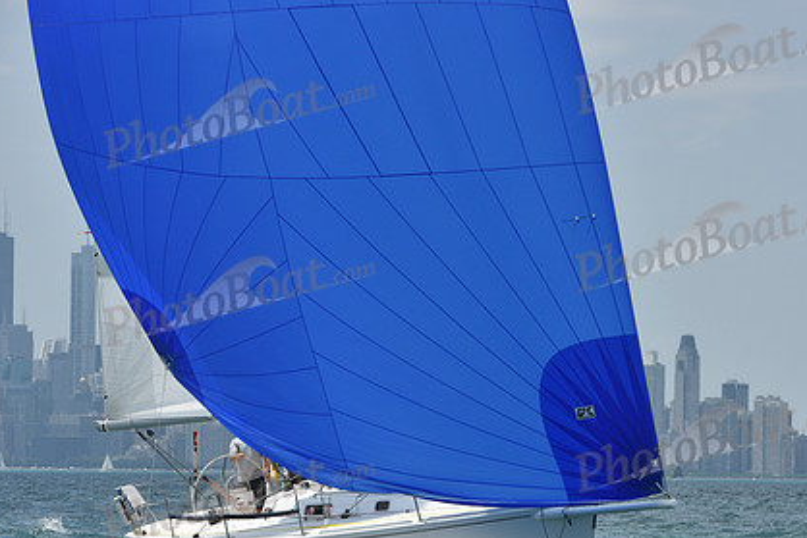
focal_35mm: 236
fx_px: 5292
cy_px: 369
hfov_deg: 8.7
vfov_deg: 5.8
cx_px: 477
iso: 250
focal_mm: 170
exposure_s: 1/1250
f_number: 10
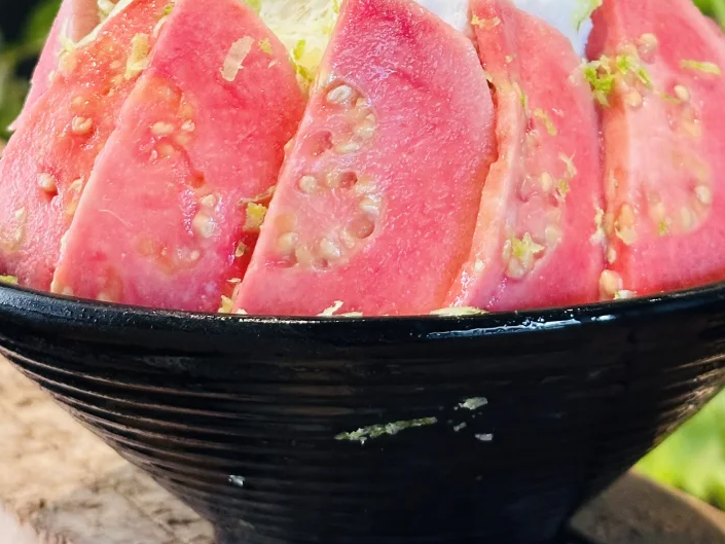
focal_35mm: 98
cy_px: -90
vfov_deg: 14.7
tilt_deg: -4.5
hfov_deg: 20.0
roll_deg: +0.2
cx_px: 418
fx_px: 2053
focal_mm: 6.86
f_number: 1.78
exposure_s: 1/58
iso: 200
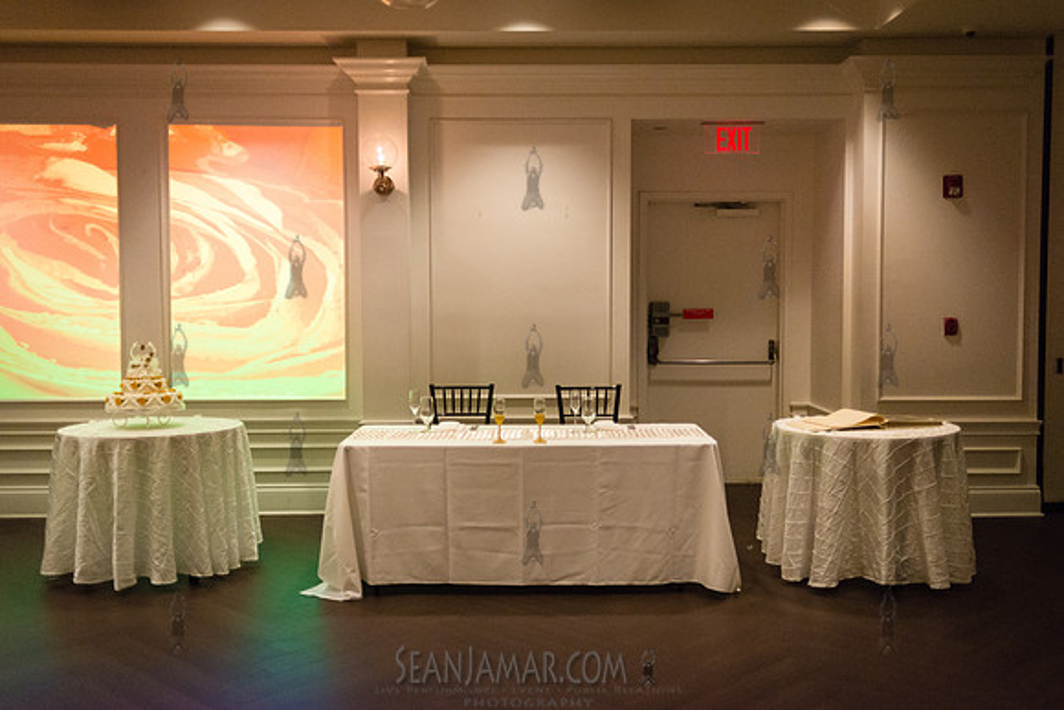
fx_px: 1049
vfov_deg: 37.4
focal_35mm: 36
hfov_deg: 53.8
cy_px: 355
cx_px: 532
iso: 4000
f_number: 2
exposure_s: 1/500
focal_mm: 35
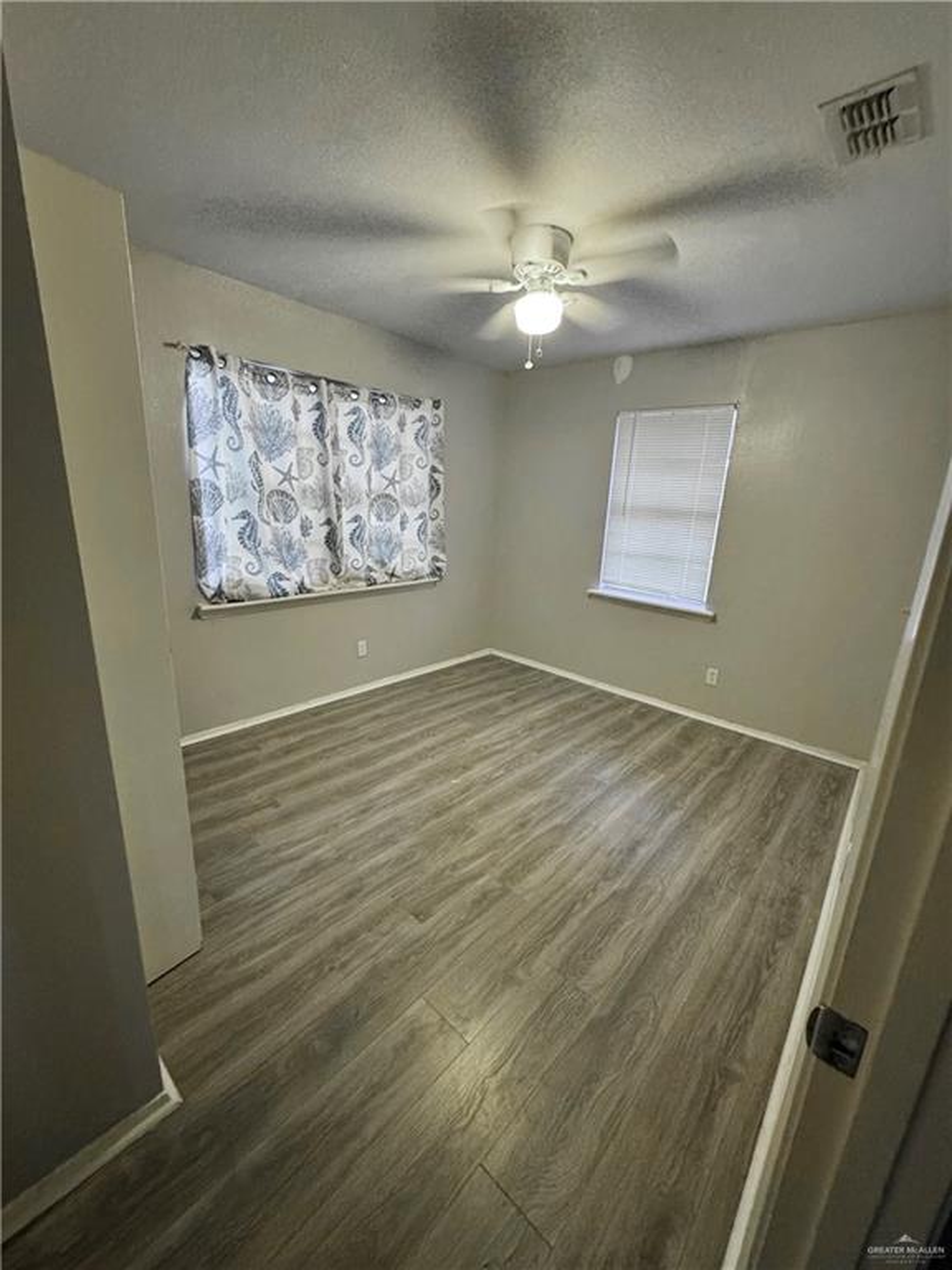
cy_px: 635
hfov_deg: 85.7
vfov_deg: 102.1
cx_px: 476
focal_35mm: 14
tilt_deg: -14.8
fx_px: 513
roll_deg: -1.5
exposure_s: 1/60
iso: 1000
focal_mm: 2.22
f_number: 2.2
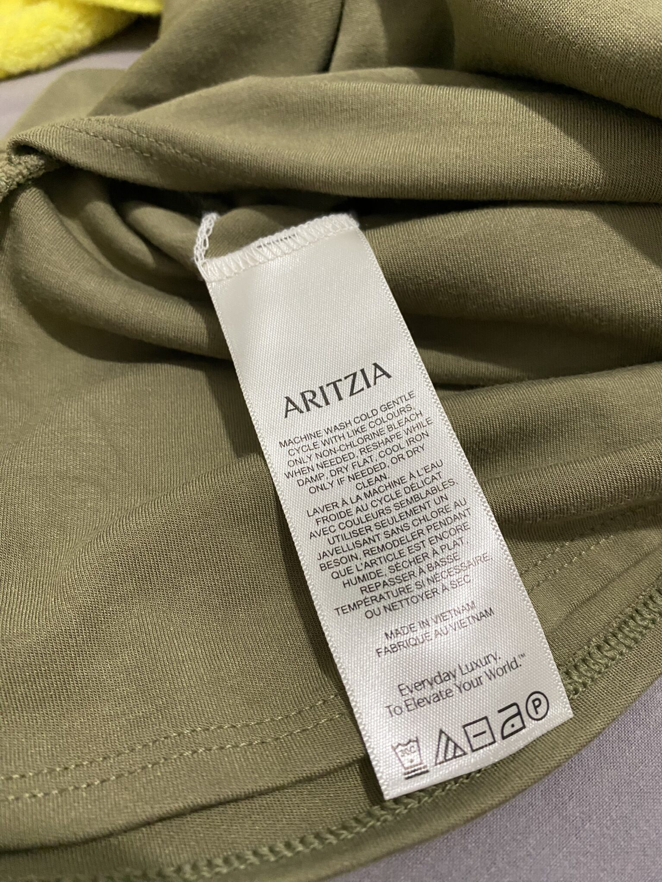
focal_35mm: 25
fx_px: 637
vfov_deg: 69.4
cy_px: 441
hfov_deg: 54.9
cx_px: 331
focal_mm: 4.25
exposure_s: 1/60
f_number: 1.8
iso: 500
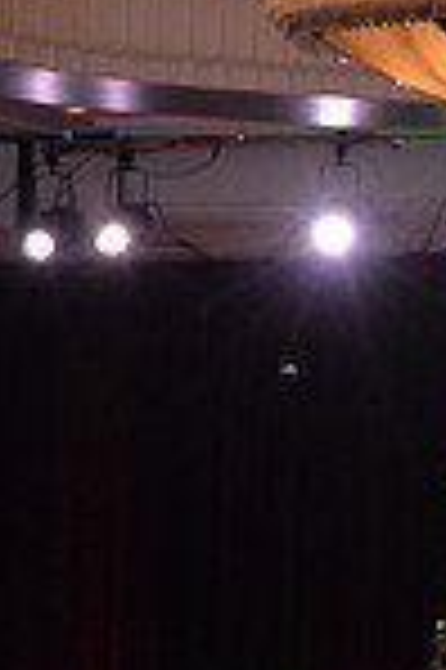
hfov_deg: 5.0
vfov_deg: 7.5
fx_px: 5066
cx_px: 858
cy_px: 881
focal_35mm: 272
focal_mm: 70
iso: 2000
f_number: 7.1
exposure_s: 1/250
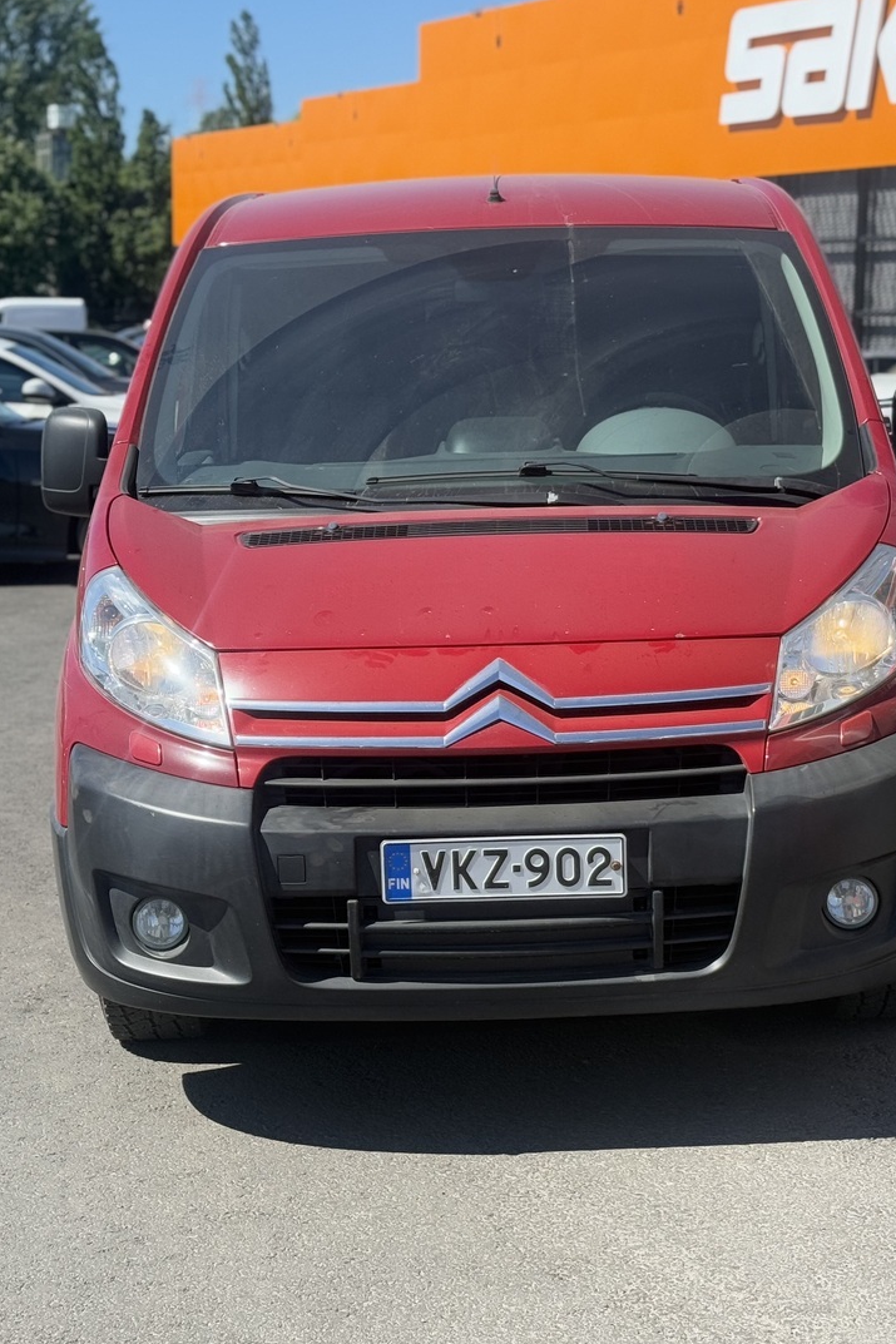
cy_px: 670
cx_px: 514
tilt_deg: -8.0
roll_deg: -1.2
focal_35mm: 67
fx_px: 2502
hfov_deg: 20.3
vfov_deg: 30.1
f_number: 1.78
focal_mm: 6.76
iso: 80
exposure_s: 1/3534
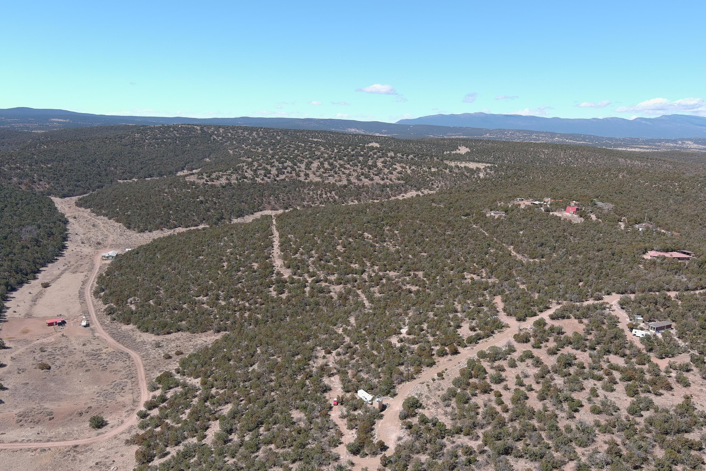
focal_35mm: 29
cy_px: 236
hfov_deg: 63.7
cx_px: 353
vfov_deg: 45.0
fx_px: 569
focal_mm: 10.57
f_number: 2.8
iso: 100
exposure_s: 1/60
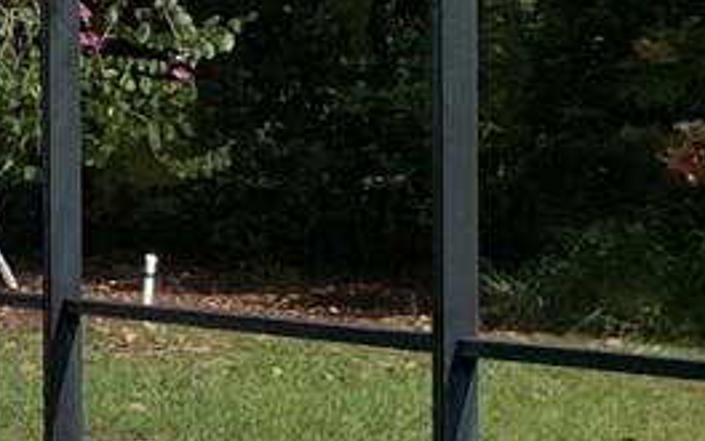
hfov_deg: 10.6
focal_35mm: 167
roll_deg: +0.5
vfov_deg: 7.9
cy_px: 168
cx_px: -1020
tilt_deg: +0.7
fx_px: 3209
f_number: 1.8
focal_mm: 4.25
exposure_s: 1/2114
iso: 25
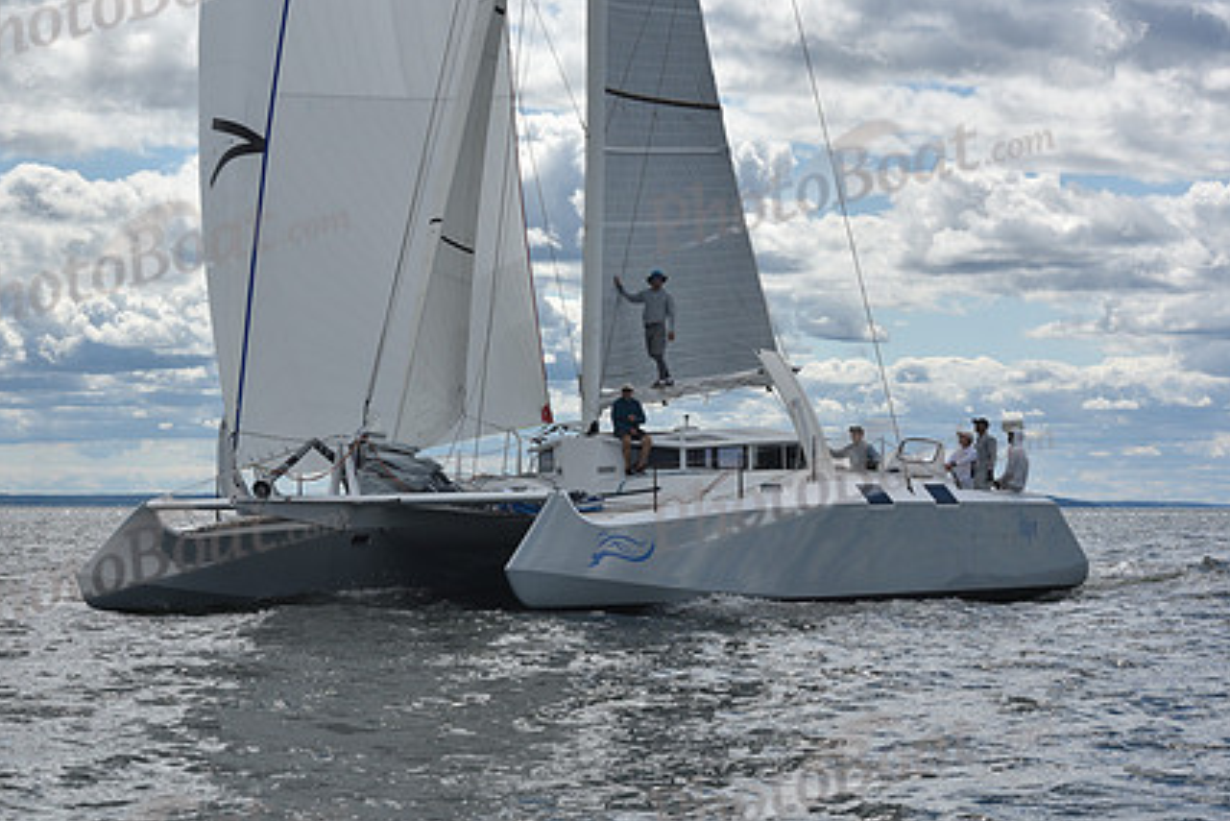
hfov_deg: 21.4
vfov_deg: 14.4
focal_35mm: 95
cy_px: 370
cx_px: 501
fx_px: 3247
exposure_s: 1/1000
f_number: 10
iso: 250
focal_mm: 70
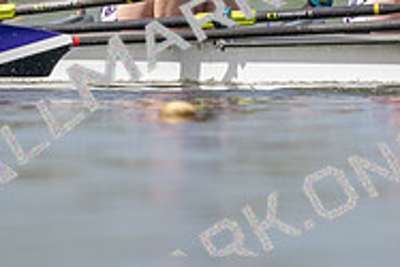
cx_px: 366
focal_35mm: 1864
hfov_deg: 1.1
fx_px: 20727
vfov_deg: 0.7
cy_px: -110
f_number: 4
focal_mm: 600
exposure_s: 1/2500
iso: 250
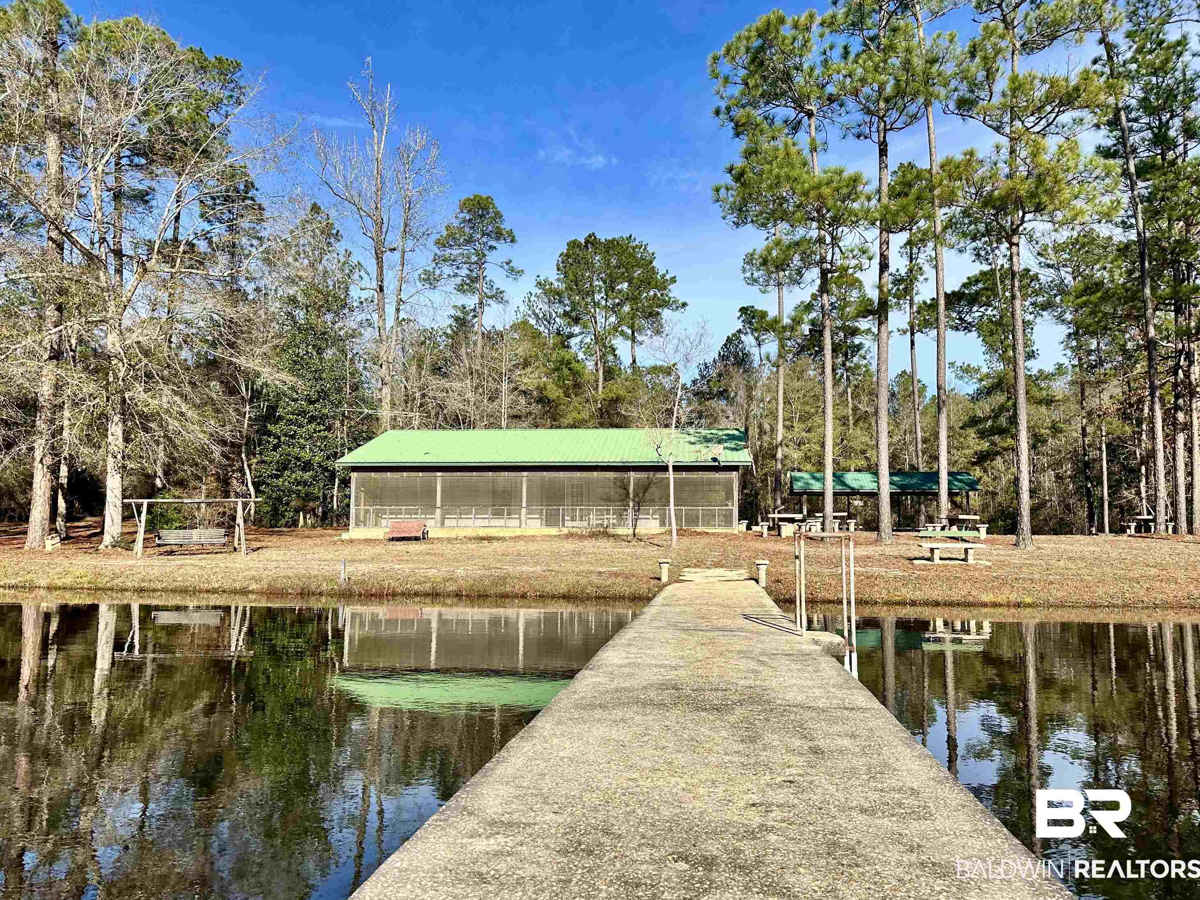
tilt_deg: +6.0
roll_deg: -0.3
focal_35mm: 25
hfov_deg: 69.4
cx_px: 614
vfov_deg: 54.9
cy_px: 457
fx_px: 867
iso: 80
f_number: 1.78
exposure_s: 1/4016
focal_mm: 6.86
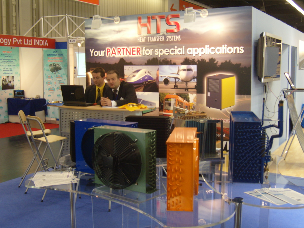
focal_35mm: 44
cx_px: 152
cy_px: 114
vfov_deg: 32.9
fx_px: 386
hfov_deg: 42.9
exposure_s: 1/45
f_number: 3.1
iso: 155
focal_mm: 9.2
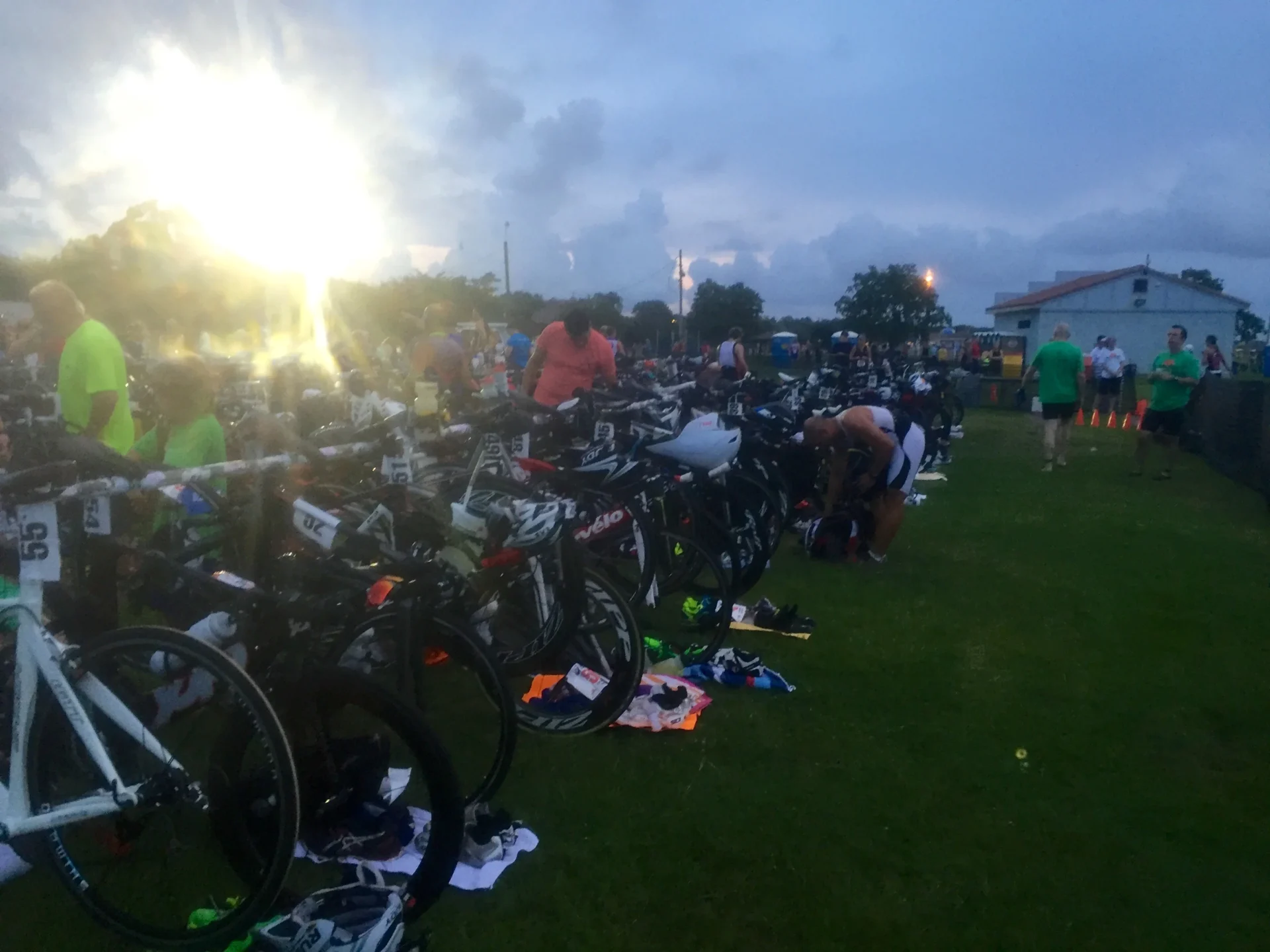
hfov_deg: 61.7
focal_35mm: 29
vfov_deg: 48.2
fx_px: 1064
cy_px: 476
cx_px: 635
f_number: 2.2
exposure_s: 1/30
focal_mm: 4.15
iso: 50
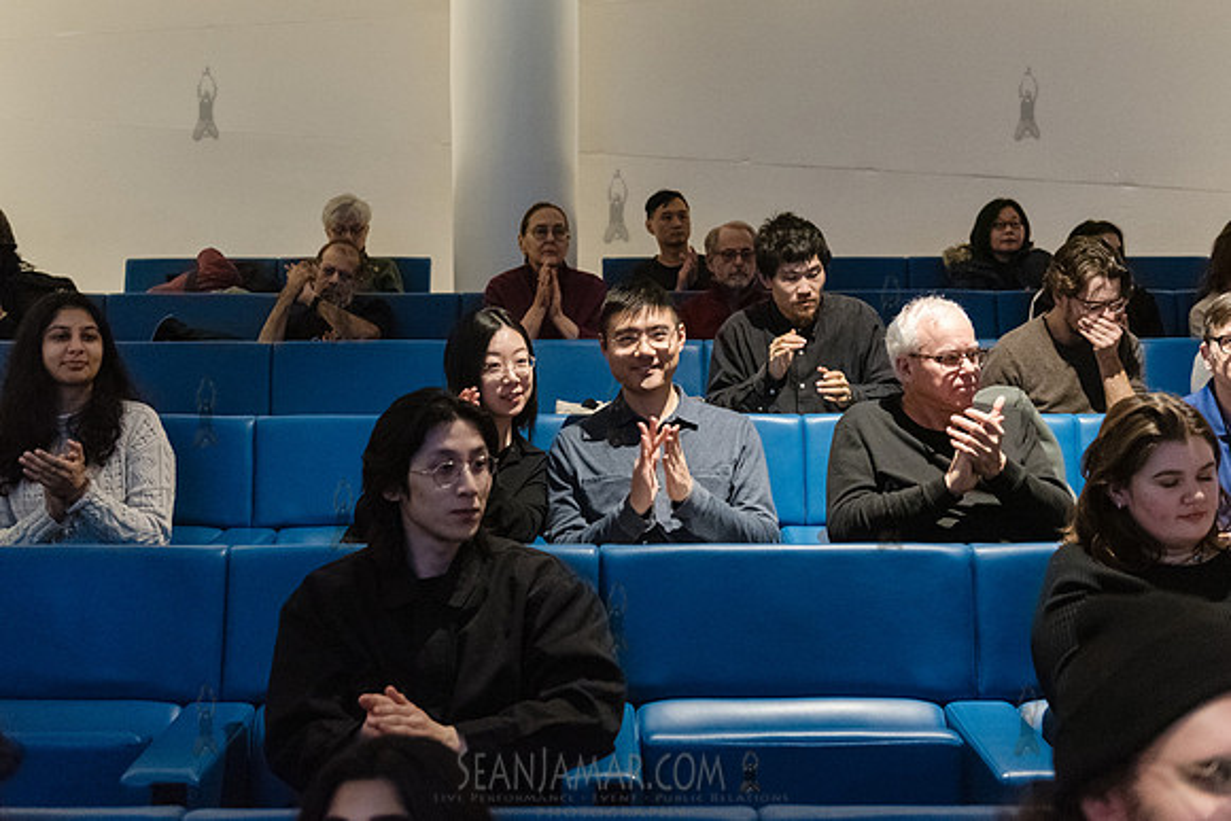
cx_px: 593
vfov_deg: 26.3
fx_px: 1760
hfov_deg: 38.5
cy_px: 367
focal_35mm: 51
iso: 6400
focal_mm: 44
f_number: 3.2
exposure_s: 1/160
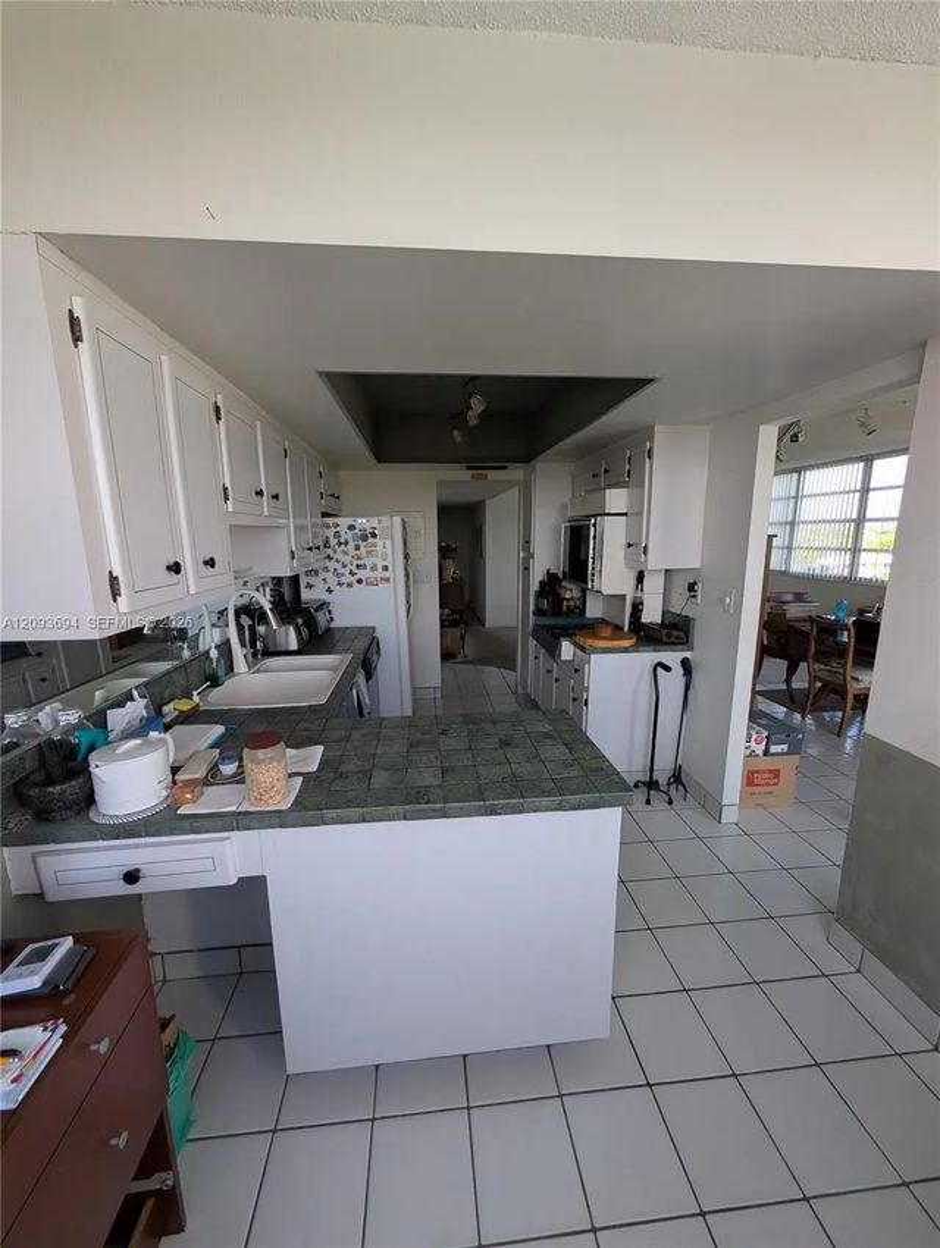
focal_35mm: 12
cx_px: 470
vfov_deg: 110.5
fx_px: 433
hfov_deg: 94.6
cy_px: 624
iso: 50
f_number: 1.7
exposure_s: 1/338
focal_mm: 2.02
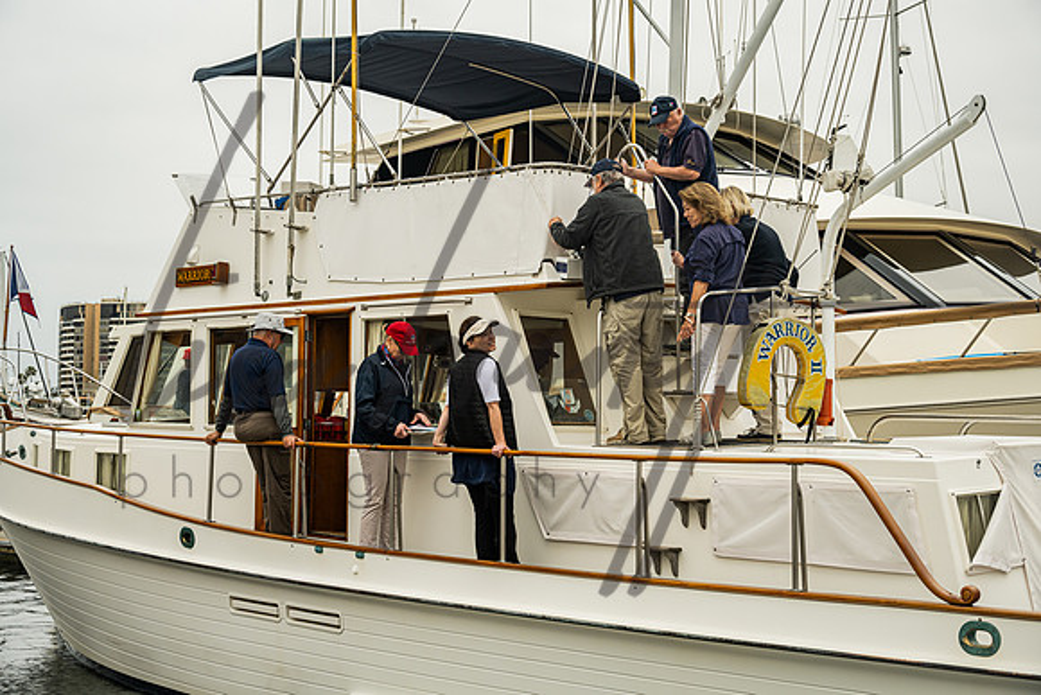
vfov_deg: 26.0
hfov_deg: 38.2
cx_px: 520
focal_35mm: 52
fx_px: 1504
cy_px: 348
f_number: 6.3
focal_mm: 52
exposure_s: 1/500
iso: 320
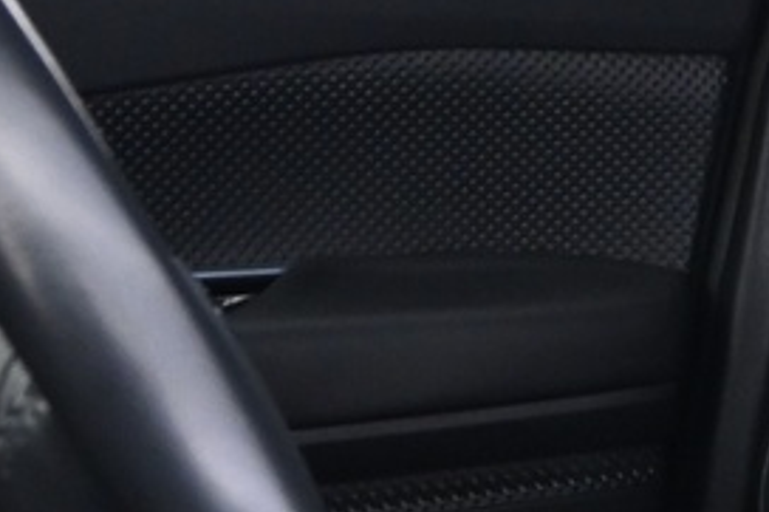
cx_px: 1351
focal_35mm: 156
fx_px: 3341
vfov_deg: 8.8
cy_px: 322
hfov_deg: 12.1
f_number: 3.5
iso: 1600
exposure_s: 1/8
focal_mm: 17.5
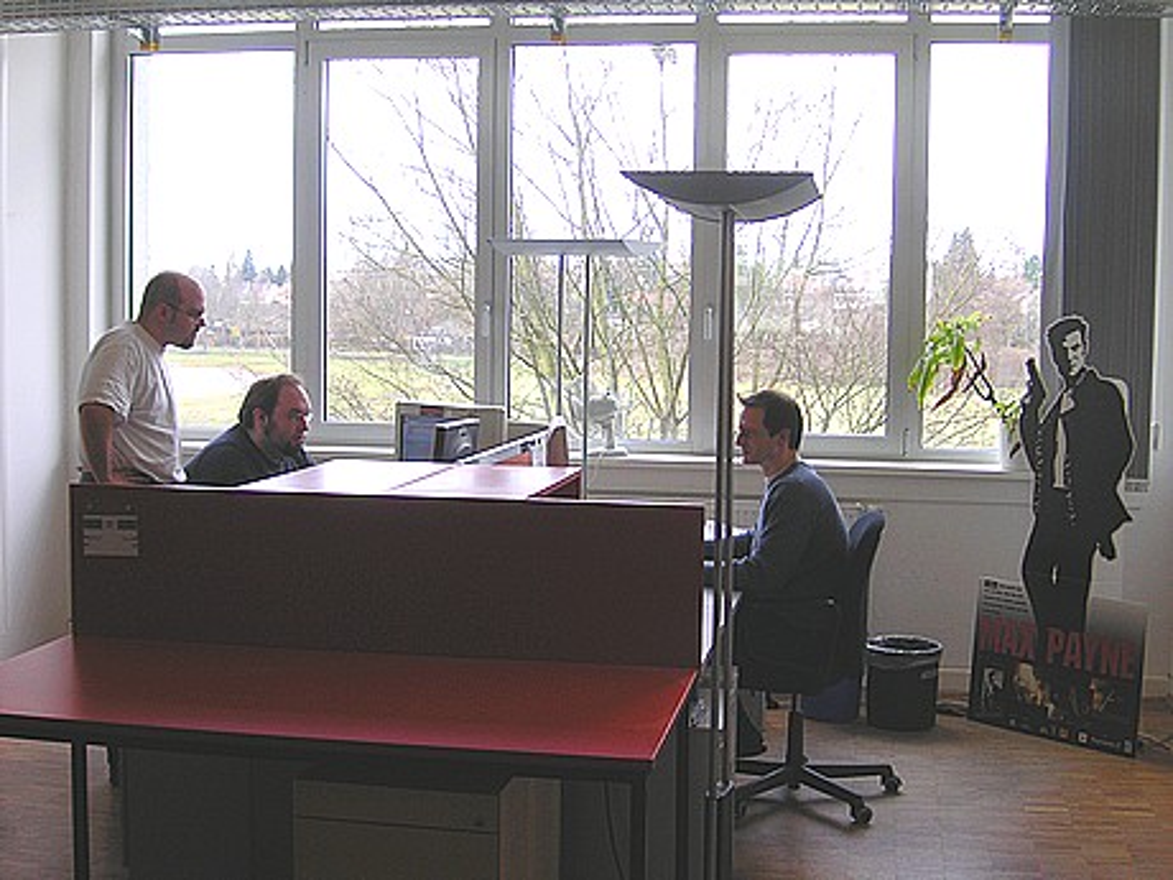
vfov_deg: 30.9
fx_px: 1593
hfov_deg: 40.4
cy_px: 440
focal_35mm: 47
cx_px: 586
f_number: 3.3
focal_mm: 7.8
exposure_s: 1/60
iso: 50
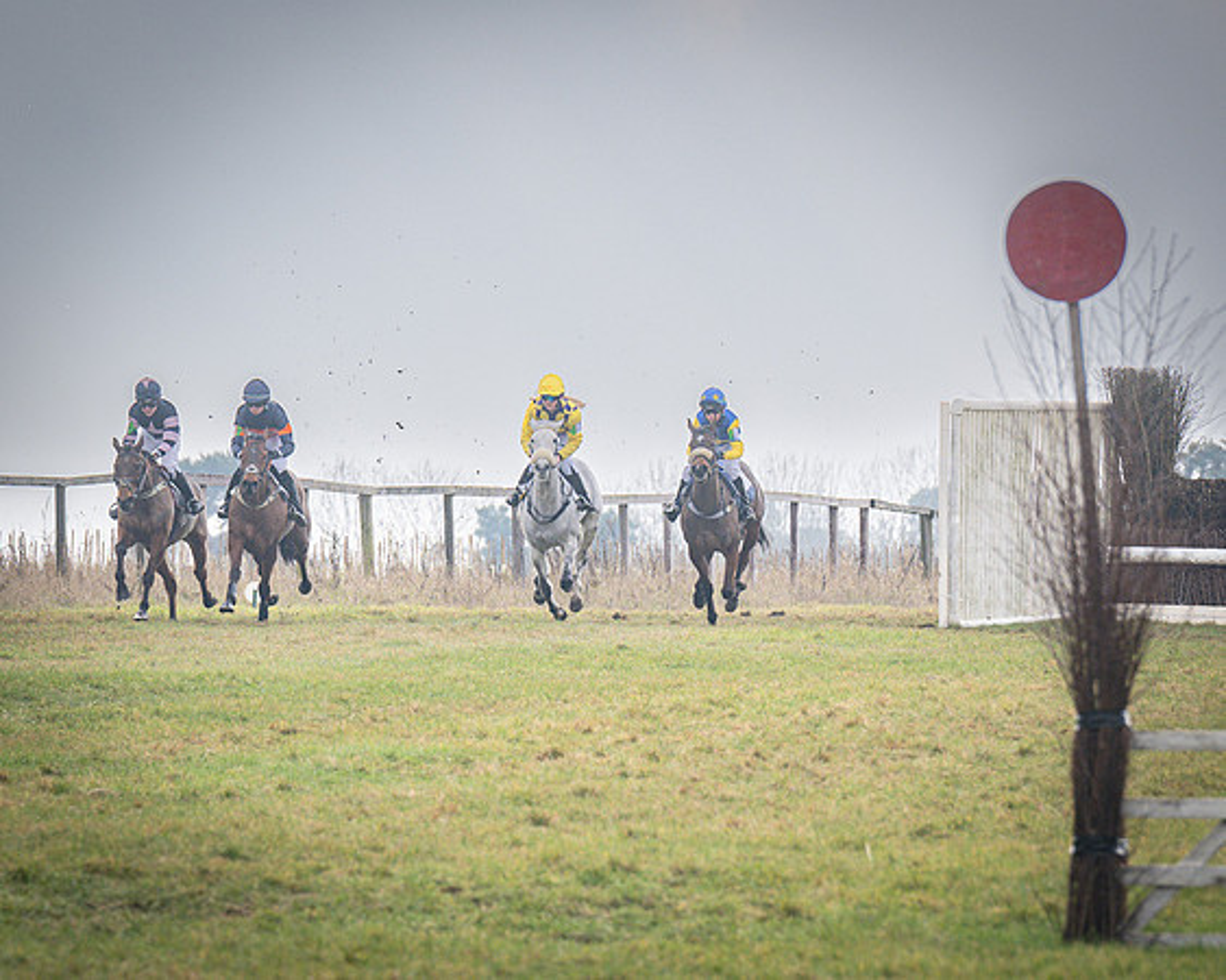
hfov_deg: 4.3
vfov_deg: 3.4
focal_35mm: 450
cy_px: 556
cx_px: 381
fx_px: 16337
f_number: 5
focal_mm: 200
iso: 320
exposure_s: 1/1000
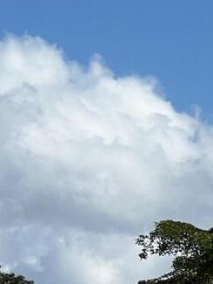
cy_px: 261
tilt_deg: +4.1
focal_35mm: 472
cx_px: -328
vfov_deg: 4.2
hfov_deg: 3.1
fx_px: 3867
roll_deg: -0.9
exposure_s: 1/1064
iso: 32
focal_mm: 9
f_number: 2.8
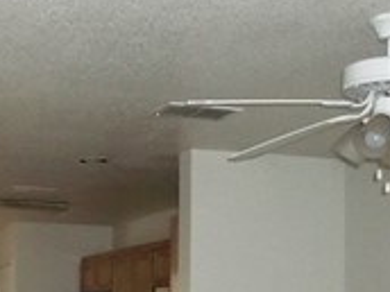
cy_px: 297
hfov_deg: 22.2
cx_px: 36
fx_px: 969
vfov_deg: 16.8
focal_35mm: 86
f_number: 3.3
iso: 320
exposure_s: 1/80
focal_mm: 5.9
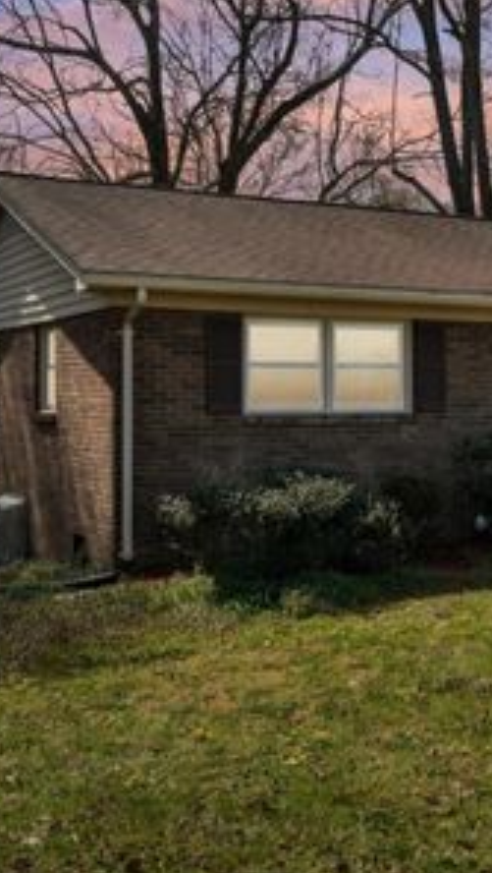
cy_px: 391
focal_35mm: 53
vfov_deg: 39.1
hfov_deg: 21.1
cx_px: 598
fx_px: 1226
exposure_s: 1/45
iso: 100
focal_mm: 20
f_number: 8
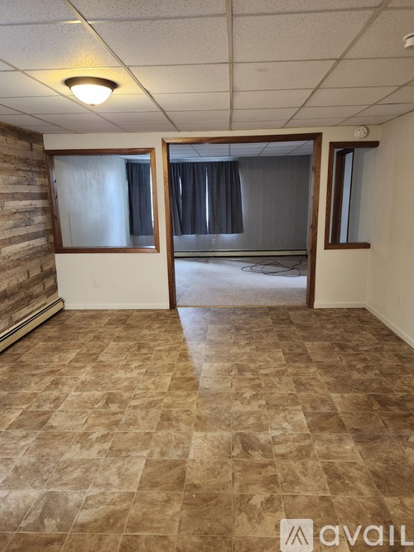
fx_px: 367
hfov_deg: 58.9
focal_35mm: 23
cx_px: 207
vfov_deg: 73.9
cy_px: 276
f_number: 1.8
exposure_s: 1/60
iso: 800
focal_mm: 5.54
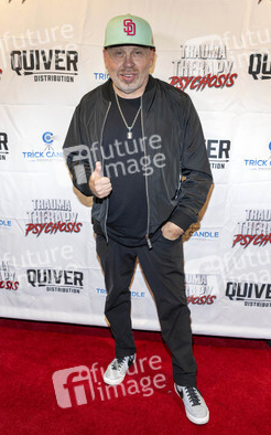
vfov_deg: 62.9
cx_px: 141
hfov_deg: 41.8
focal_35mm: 30
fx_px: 355
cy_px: 216
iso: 800
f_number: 5.6
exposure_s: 1/200
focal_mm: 29
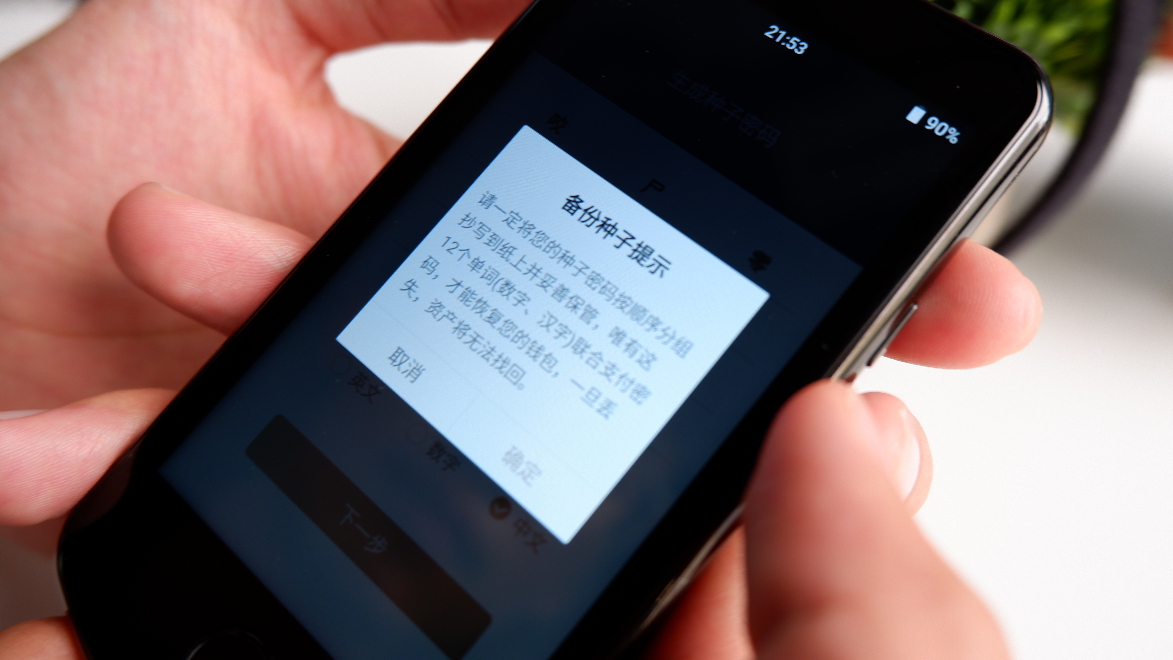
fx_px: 964
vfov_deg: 37.8
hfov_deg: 62.6
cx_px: 597
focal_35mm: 31
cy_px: 316
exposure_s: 1/20
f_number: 4
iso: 200
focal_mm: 19.2
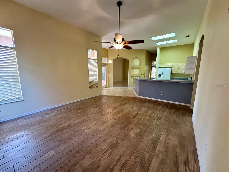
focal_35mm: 14
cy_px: 86
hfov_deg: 102.1
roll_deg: -0.6
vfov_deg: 85.7
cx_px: 114
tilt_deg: -7.7
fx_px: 93
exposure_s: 1/60
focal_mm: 2.22
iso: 250
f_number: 2.2
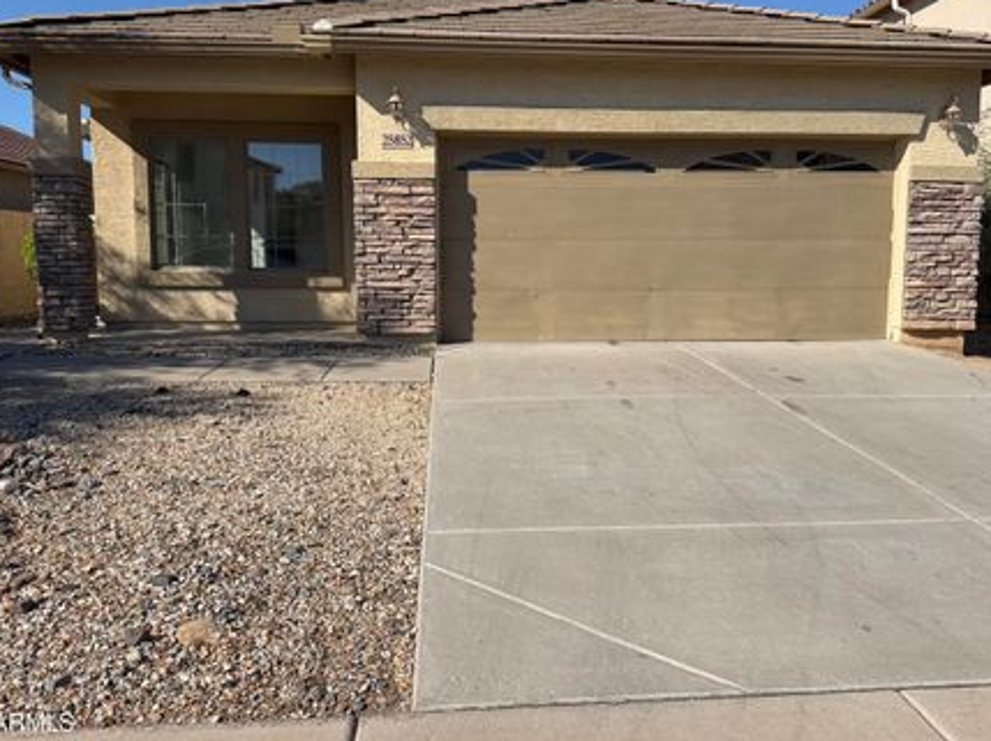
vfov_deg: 49.6
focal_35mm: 28
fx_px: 801
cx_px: 506
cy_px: 329
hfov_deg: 63.5
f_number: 1.78
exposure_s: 1/3953
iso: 80
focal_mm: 6.76
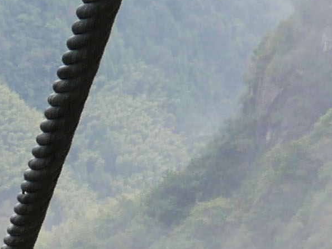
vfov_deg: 4.8
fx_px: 2821
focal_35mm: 294
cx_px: -275
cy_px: 714
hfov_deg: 6.6
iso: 200
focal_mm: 19
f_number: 7.1
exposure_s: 1/250
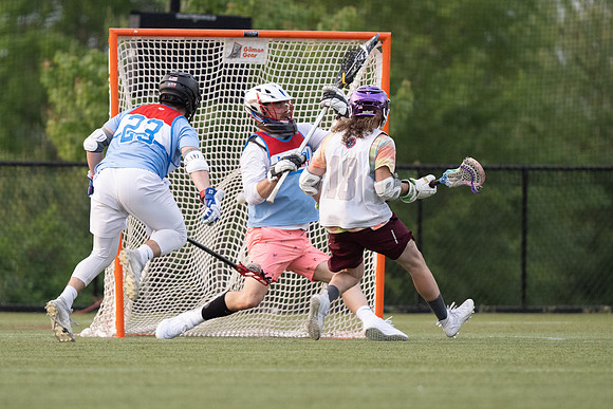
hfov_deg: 2.8
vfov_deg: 1.9
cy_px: 202
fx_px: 12620
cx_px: 205
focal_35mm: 741
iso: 2200
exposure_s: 1/1000
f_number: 5.6
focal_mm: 500
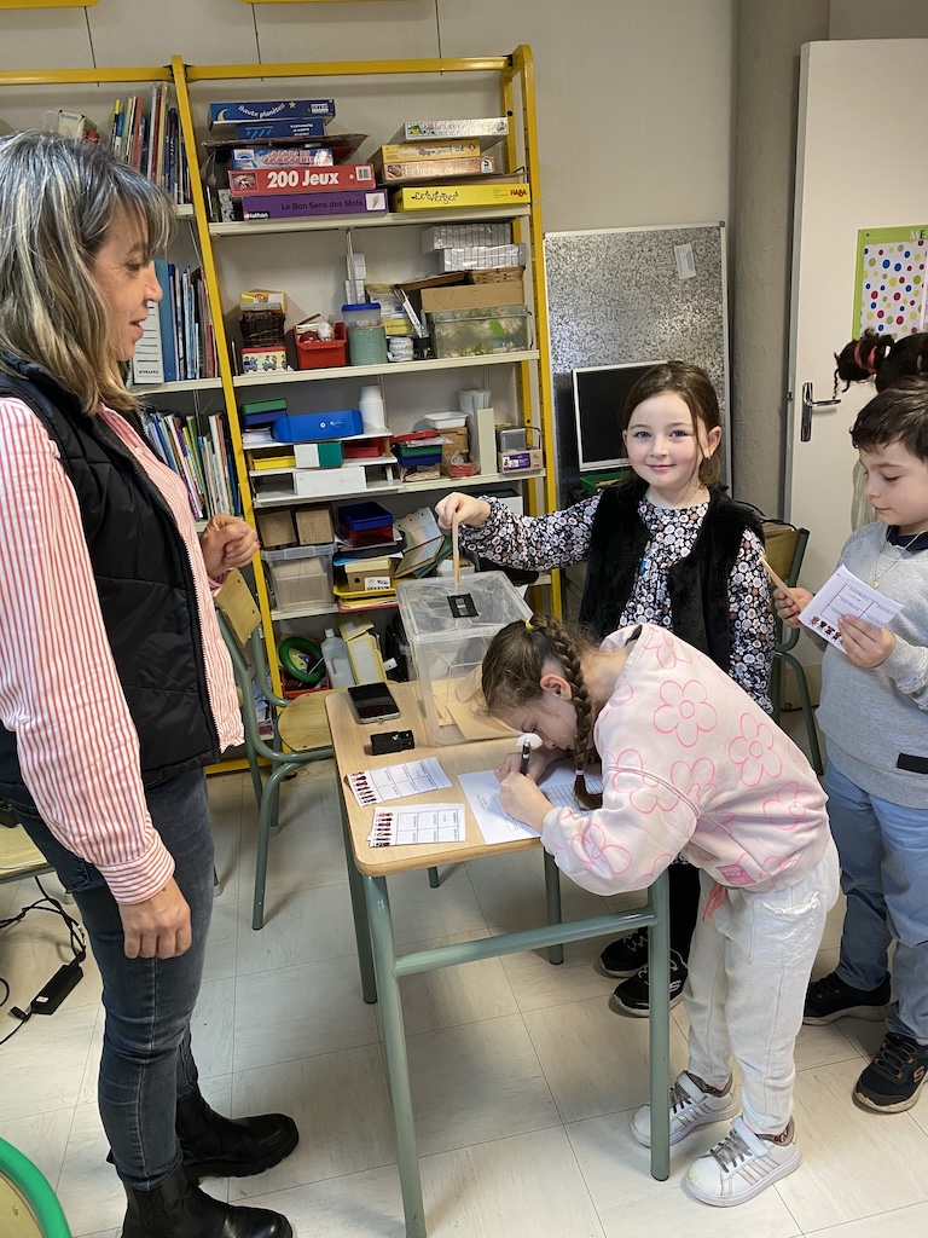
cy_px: 619
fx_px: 929
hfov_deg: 53.1
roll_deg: +5.0
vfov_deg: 67.3
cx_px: 464
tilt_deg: -17.7
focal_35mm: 26
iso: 160
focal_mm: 4.25
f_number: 1.8
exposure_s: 1/50
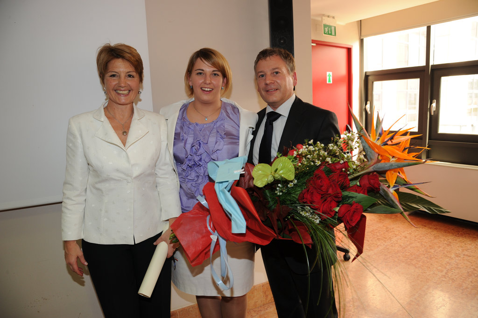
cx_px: 239
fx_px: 318
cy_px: 159
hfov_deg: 73.8
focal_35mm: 24
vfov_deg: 53.1
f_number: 6.3
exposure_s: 1/50
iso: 1000
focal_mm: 24
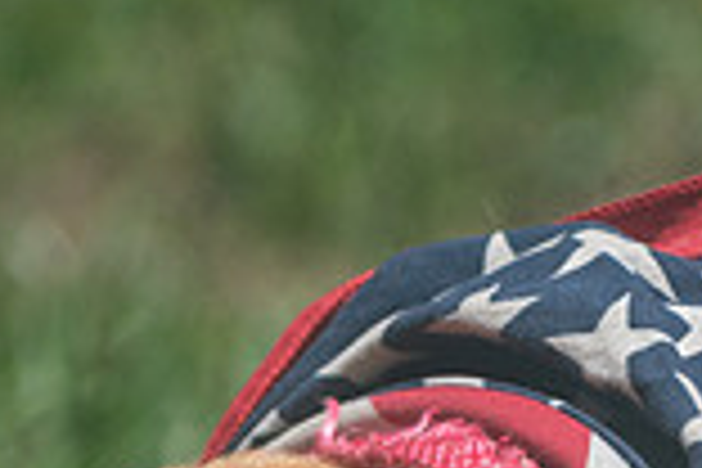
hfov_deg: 1.7
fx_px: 23983
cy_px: 776
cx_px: 130
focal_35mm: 1230
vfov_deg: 1.1
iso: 280
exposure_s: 1/2000
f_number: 5.6
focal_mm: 220
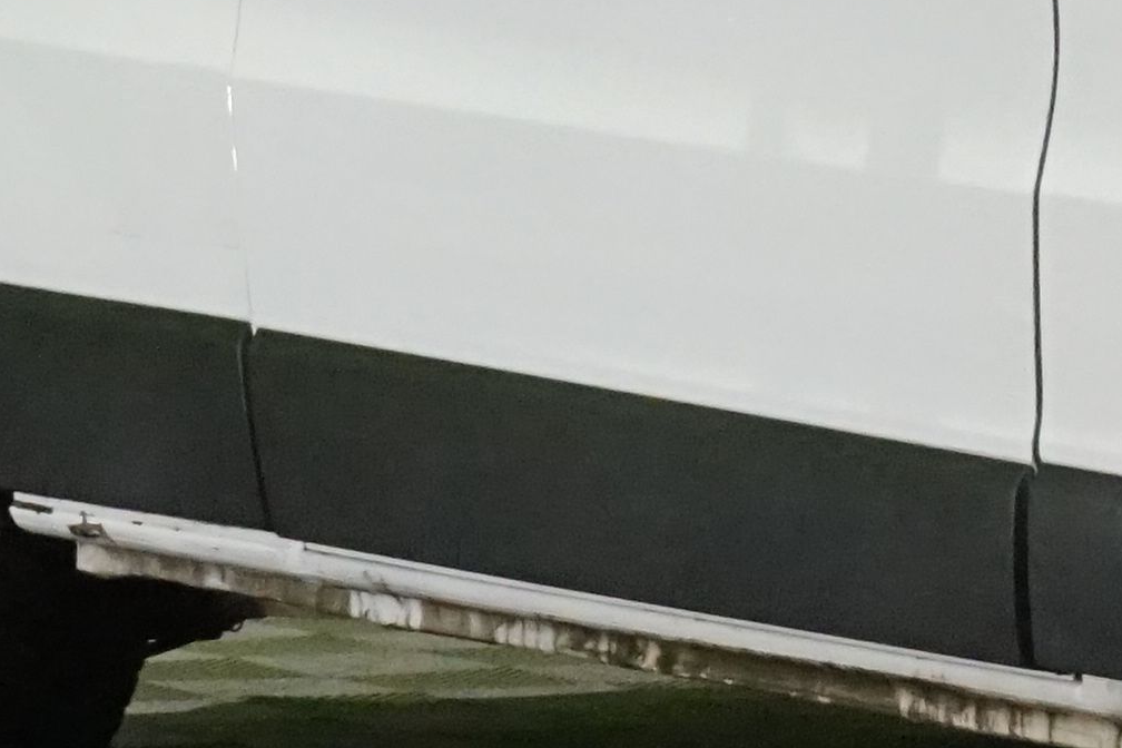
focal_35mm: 399
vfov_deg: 3.4
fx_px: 12435
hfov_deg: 5.1
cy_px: 72
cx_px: 2073
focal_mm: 67
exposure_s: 1/60
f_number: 14
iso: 6400
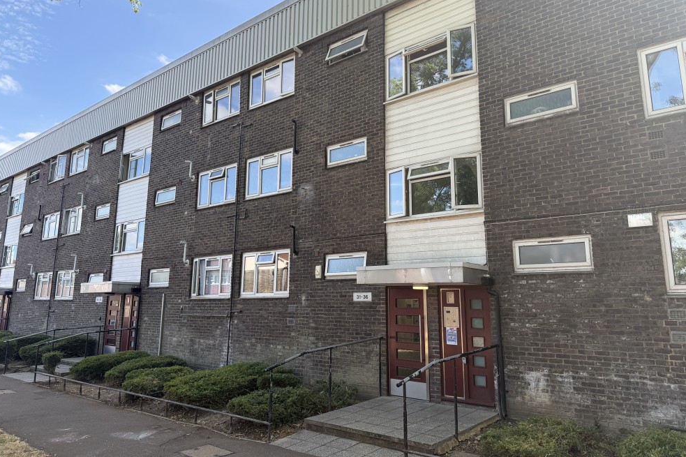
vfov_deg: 49.4
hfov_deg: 69.4
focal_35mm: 26
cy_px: 200
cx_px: 354
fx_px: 495
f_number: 1.78
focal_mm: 6.76
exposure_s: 1/1174
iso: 100
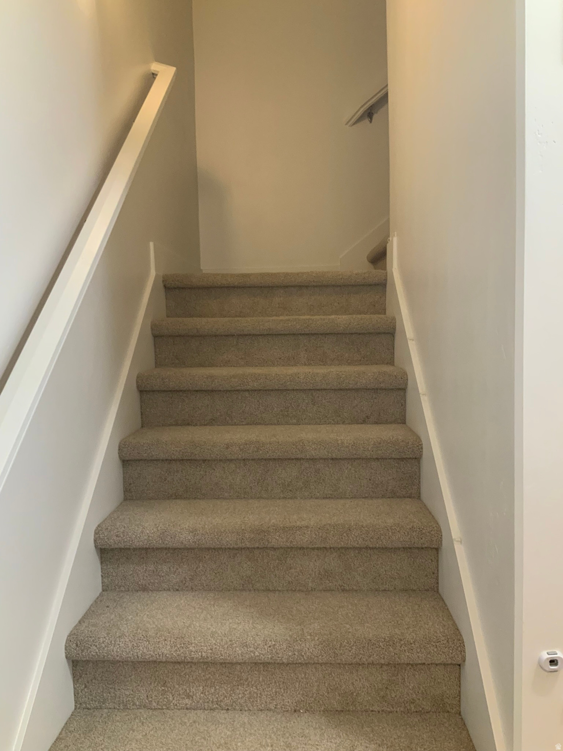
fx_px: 629
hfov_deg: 48.2
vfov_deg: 61.7
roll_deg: +1.6
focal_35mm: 29
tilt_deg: -3.5
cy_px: 376
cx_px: 282
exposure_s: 1/60
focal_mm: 3
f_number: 1.8
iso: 200
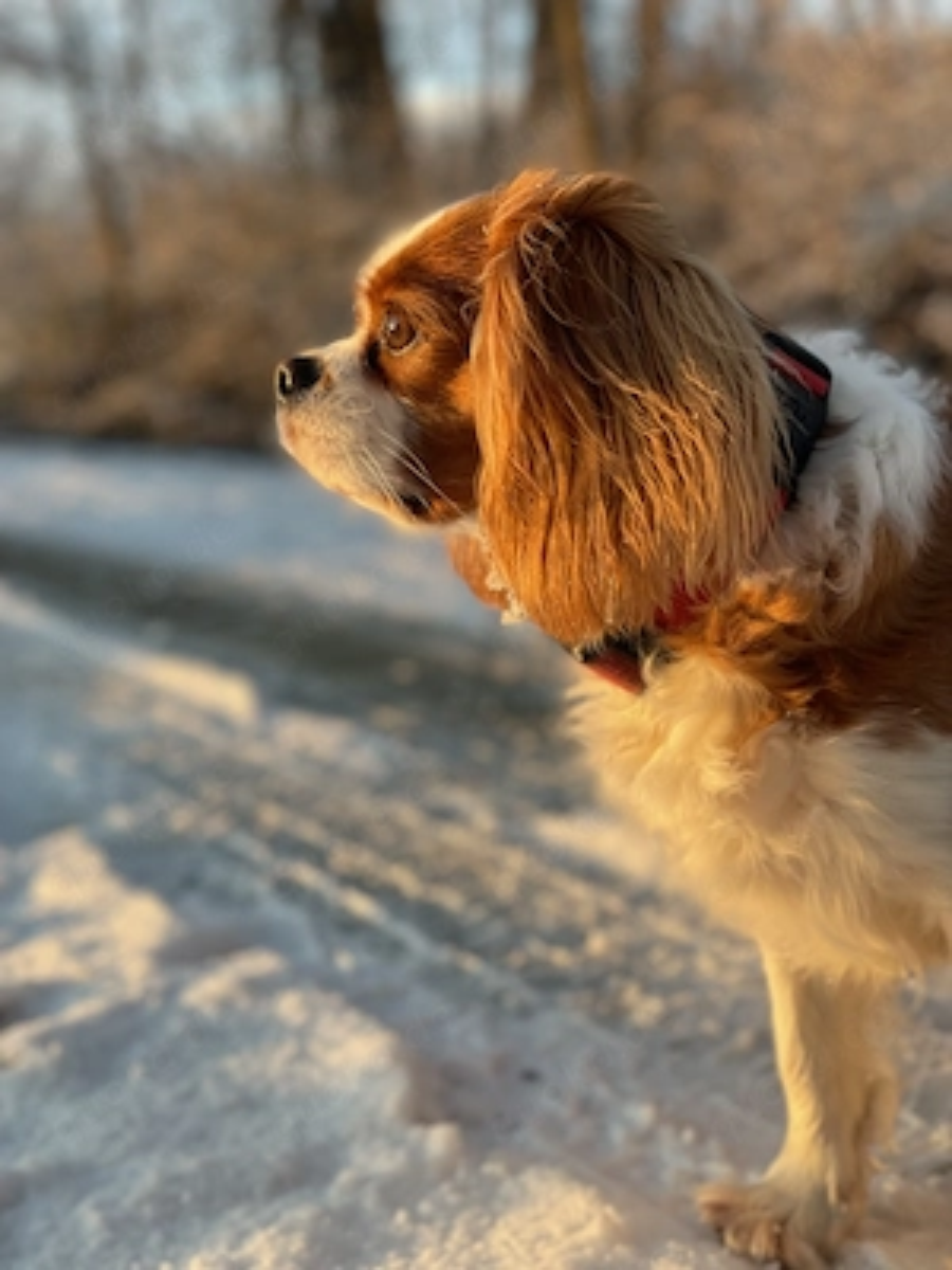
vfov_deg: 36.8
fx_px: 1907
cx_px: 476
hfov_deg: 28.0
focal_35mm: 52
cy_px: 635
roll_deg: +1.6
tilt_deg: -4.5
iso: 32
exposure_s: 1/122
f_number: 2
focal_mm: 6
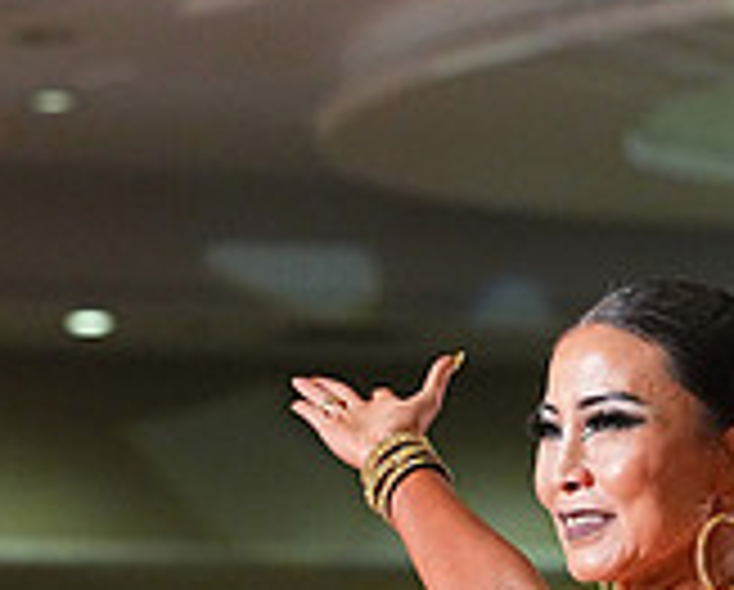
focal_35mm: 423
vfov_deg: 3.6
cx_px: 642
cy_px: 1275
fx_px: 9206
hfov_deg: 4.6
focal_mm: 127
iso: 8000
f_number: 5
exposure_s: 1/400
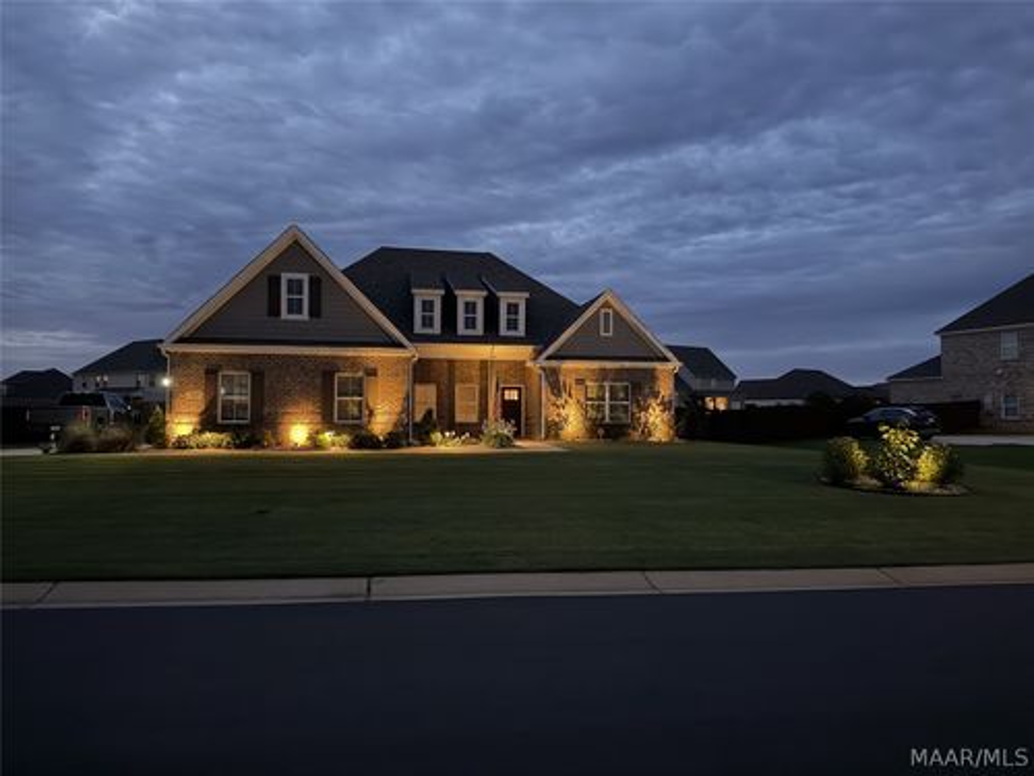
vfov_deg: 56.8
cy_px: 388
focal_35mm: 24
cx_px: 517
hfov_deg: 71.6
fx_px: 717
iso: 1600
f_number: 1.78
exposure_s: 1/20
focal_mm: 6.76
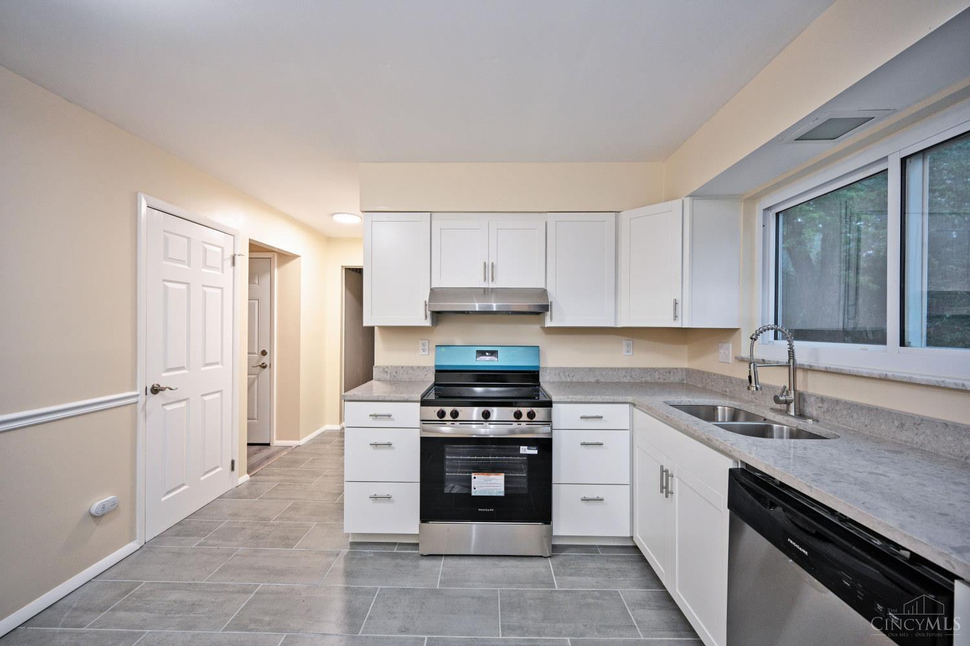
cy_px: 323
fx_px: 377
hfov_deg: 104.3
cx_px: 485
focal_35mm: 14
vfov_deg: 81.2
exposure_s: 1/60
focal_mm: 14
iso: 720
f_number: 4
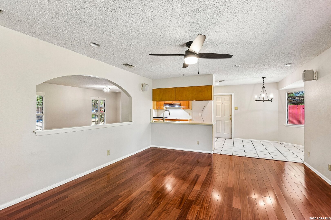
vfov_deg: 73.7
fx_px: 147
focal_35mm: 16
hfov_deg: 96.7
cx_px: 166
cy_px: 110
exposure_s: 1/15
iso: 1800
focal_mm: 16
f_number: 8
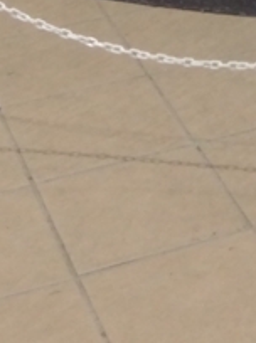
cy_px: -393
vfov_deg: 10.9
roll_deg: -0.6
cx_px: 381
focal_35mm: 161
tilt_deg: -10.3
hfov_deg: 9.0
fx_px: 1594
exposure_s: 1/24
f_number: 2.4
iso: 50
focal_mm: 3.3
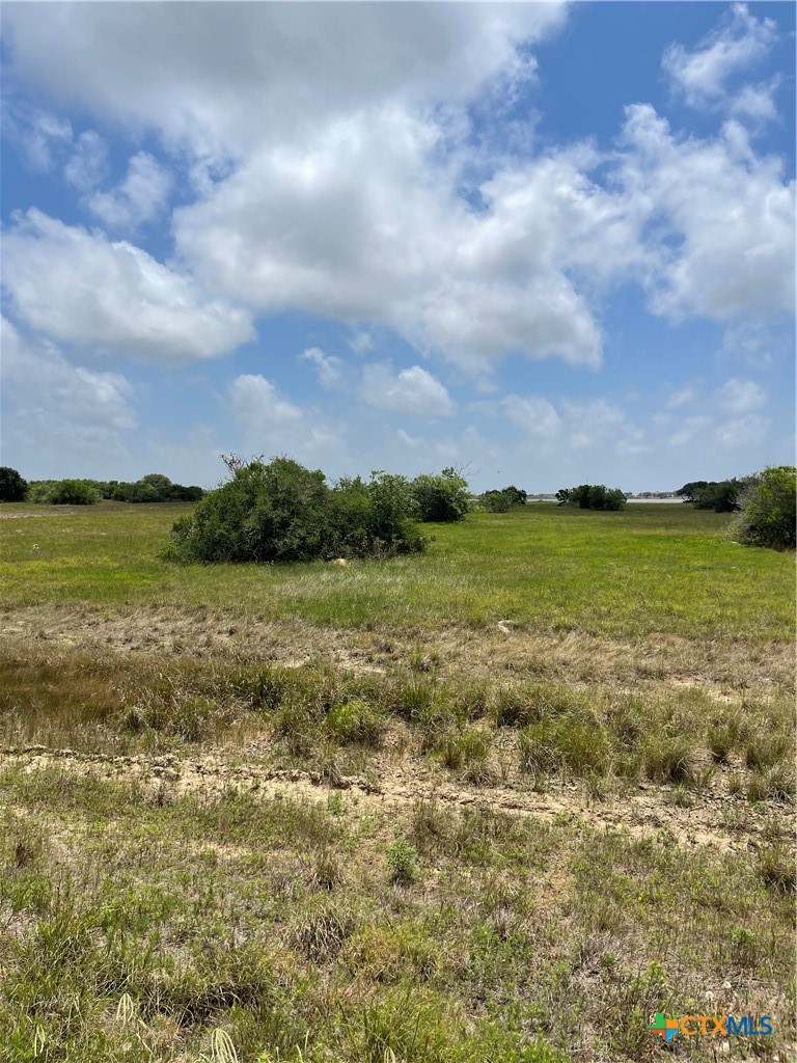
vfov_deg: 67.3
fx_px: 798
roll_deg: -0.4
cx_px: 398
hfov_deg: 53.1
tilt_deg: -1.5
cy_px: 532
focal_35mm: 26
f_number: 1.6
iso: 32
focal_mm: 5.1
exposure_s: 1/8547
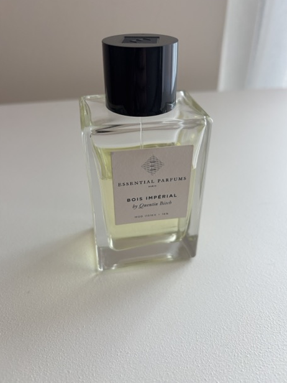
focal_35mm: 27
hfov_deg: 51.4
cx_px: 146
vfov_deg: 65.3
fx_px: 298
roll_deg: -1.5
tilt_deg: -33.7
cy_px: 185
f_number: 1.6
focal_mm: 5.96
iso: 125
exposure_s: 1/82
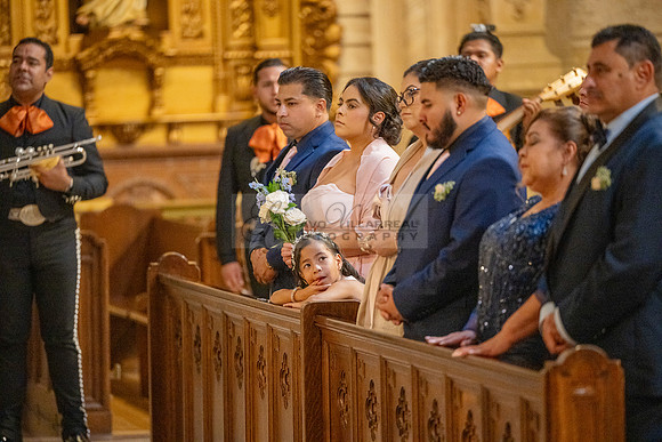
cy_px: 221
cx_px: 331
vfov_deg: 6.9
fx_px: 3678
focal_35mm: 200
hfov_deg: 10.3
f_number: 2.8
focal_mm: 200
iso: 2000
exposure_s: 1/200
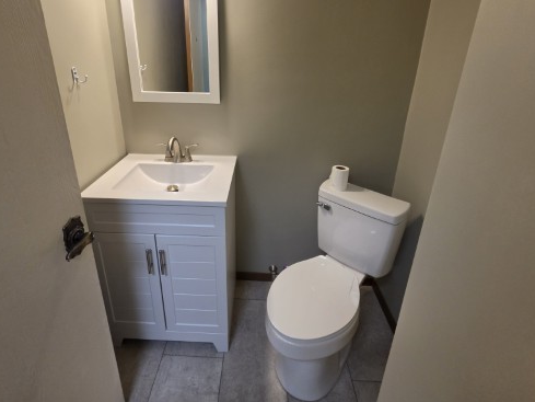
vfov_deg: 72.9
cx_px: 248
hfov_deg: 90.9
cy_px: 140
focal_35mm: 17
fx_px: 263
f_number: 1.9
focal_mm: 2.2
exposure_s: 1/120
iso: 125
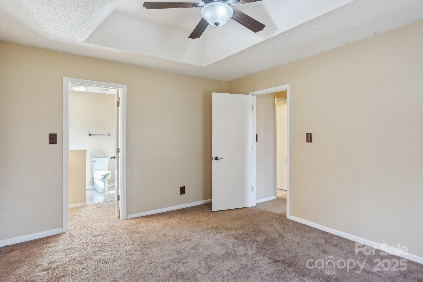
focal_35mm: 18
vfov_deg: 67.4
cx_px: 212
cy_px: 141
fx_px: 211
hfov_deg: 90.0
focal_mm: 18
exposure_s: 1/10
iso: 400
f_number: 8
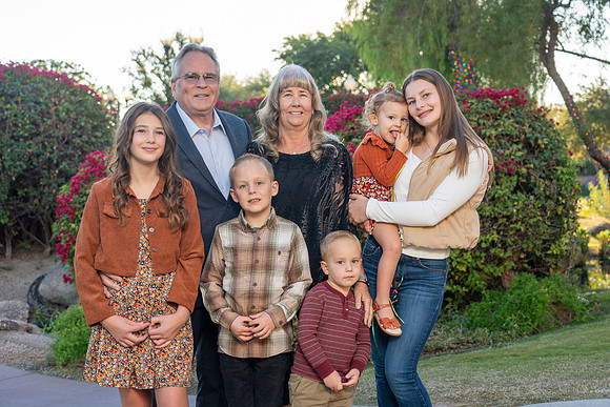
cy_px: 204
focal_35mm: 48
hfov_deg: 41.1
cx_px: 305
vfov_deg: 28.1
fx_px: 813
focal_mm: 48
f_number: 4
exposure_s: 1/200
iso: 160
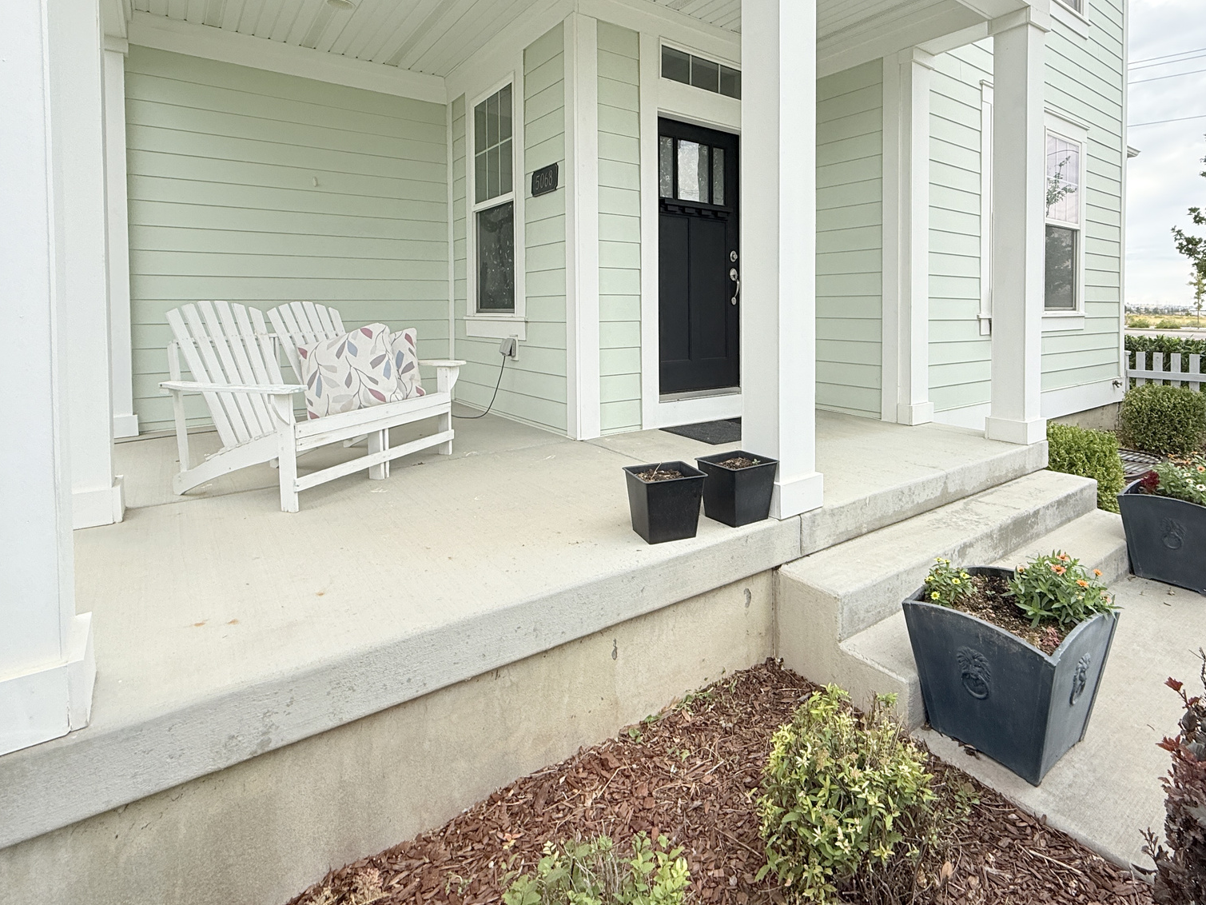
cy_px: 328
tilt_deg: -1.1
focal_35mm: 19
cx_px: 715
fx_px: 662
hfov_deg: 83.8
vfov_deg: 67.4
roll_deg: +0.0
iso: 50
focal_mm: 2.22
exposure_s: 1/734
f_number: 2.2
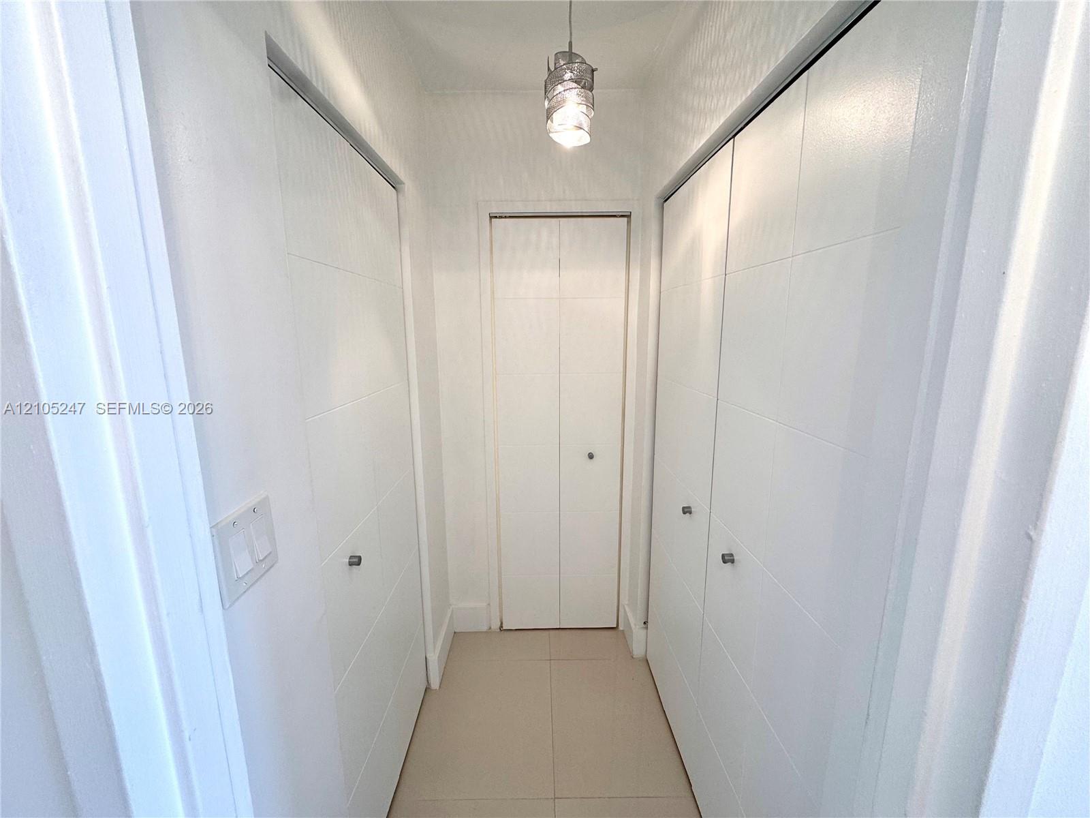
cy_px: 409
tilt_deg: -11.3
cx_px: 545
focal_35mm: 14
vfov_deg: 85.7
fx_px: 441
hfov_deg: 102.1
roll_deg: +0.8
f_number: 2.2
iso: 100
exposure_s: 1/120
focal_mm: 2.22
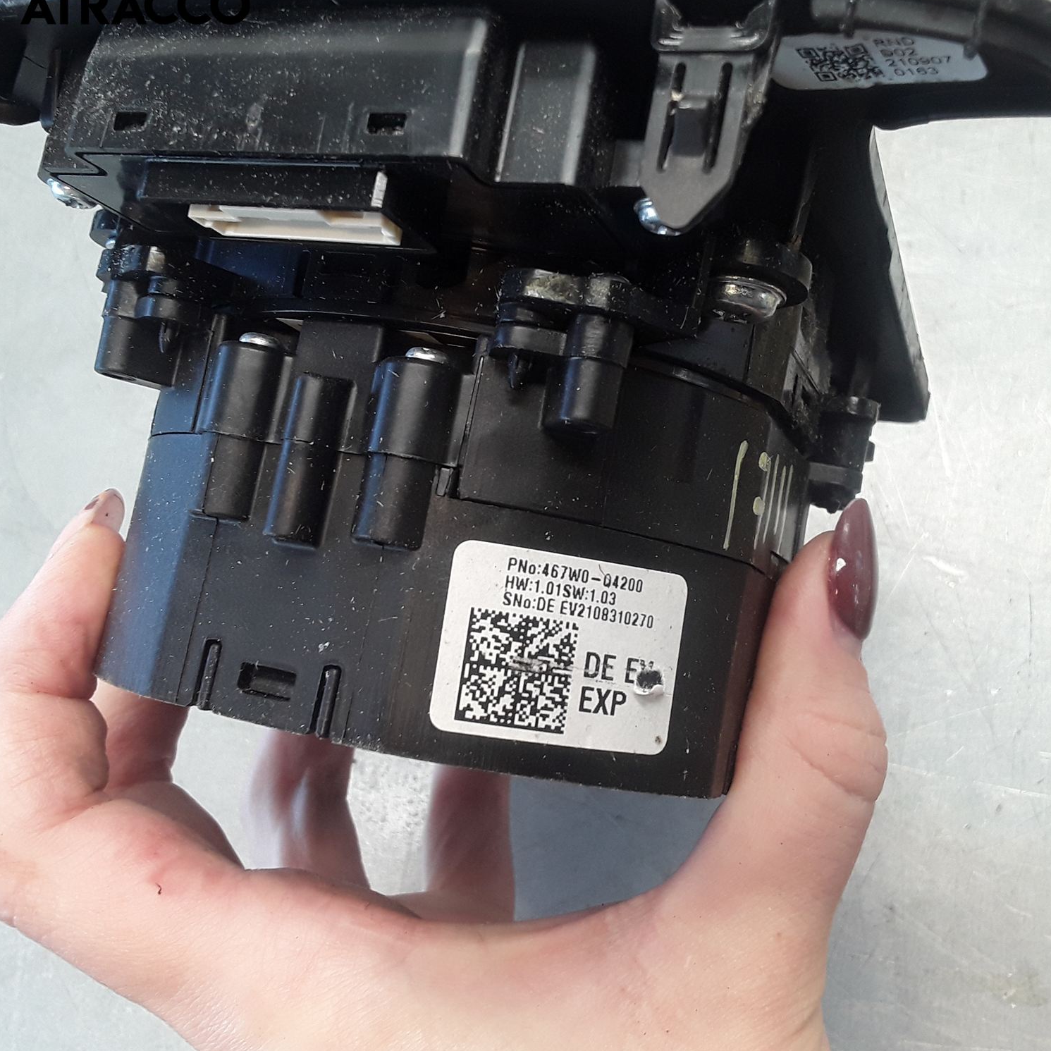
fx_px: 1168
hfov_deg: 48.4
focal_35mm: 34
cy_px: 524
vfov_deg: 48.5
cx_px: 539
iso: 50
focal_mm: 2.91
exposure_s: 1/50
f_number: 1.9
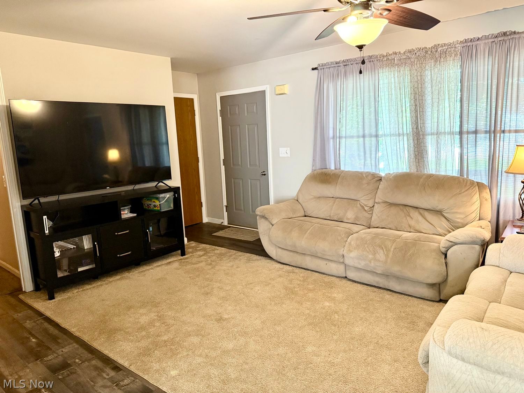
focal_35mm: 24
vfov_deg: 56.8
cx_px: 262
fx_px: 363
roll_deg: +2.5
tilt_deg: -8.5
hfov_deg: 71.6
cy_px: 196
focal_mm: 6.76
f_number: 1.78
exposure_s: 1/60
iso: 500
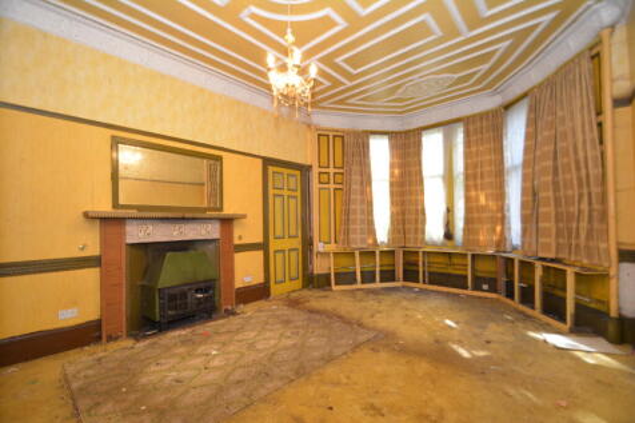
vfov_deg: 77.3
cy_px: 212
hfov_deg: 100.4
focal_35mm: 15
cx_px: 318
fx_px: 264
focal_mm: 10
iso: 1400
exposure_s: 1/60
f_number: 4
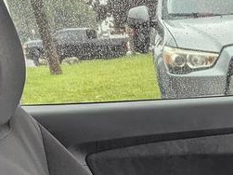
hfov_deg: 13.9
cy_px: 361
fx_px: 821
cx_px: 449
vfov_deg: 10.9
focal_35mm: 122
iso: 40
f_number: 1.85
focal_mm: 6.81
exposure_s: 1/86.3
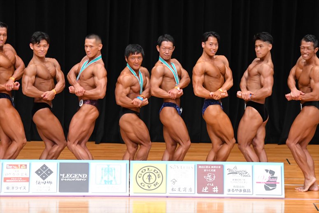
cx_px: 160
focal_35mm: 240
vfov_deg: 5.7
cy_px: 106
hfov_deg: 8.6
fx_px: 2126
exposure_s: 1/400
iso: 4000
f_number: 5.6
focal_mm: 160
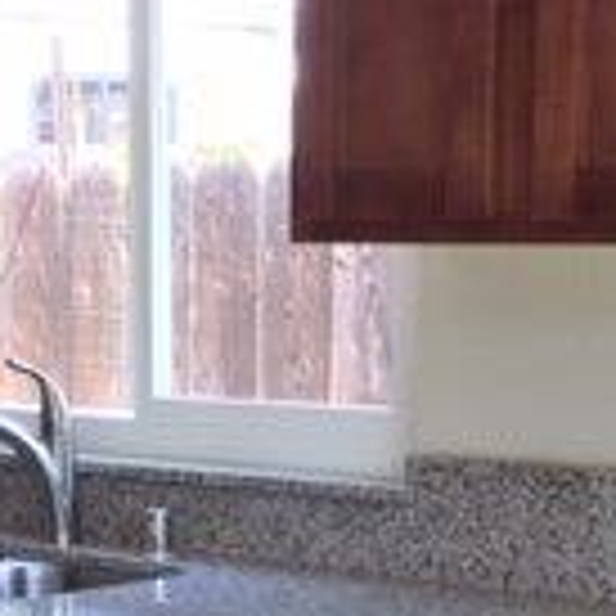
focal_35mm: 120
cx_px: 171
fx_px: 2416
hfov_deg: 14.5
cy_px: 719
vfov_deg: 14.1
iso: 32
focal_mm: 4.15
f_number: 2.2
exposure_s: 1/40
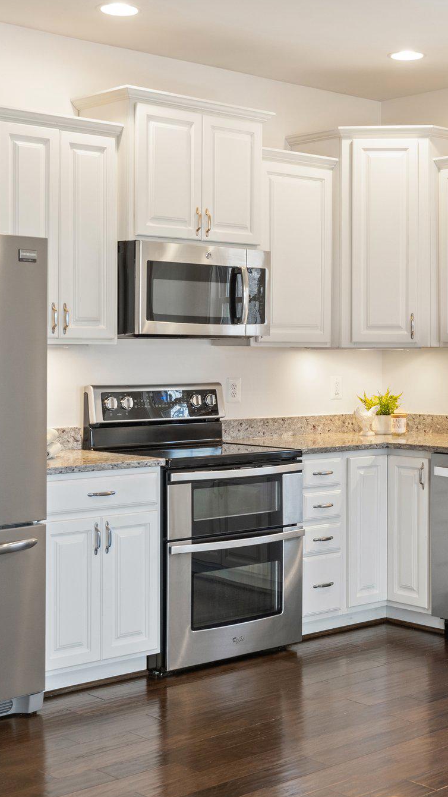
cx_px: 320
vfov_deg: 37.2
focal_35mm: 56
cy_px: 398
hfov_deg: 21.3
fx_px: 1183
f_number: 8
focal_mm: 35
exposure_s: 1/10
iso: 500
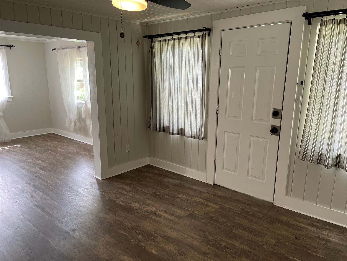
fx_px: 261
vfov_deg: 53.1
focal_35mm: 26
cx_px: 174
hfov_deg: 67.3
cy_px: 130
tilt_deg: -11.9
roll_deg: -0.3
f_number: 1.6
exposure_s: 1/120
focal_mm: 4.2
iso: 125
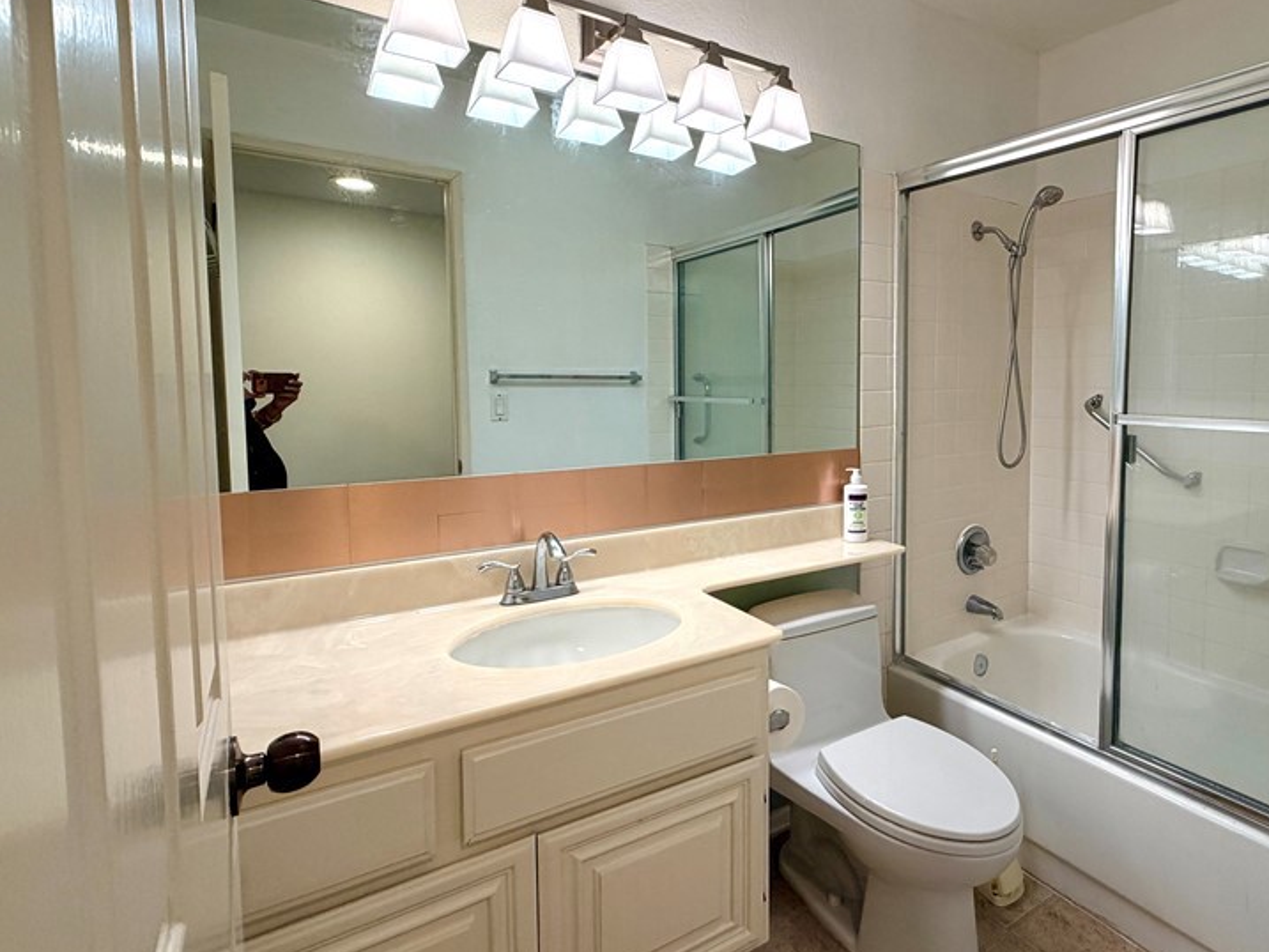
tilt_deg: -3.3
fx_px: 733
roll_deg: -0.4
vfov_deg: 65.8
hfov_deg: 79.6
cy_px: 425
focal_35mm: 20
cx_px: 821
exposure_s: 1/120
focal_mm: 2.22
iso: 125
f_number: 2.2
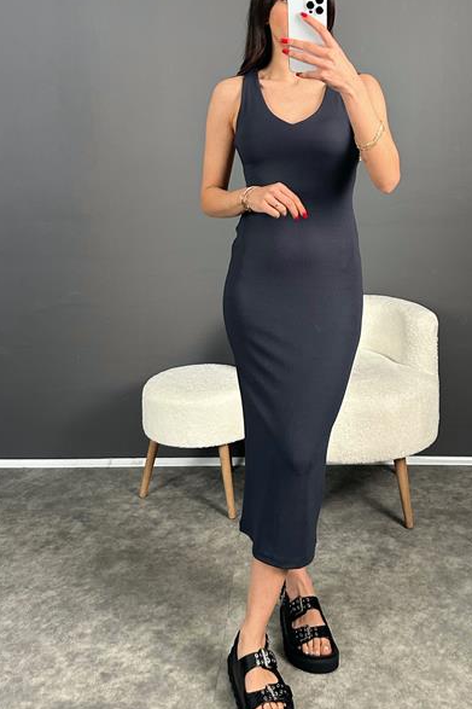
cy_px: 207
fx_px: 787
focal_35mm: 40
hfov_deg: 33.0
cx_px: 323
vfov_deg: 47.2
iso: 200
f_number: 1.78
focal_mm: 6.86
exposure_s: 1/121
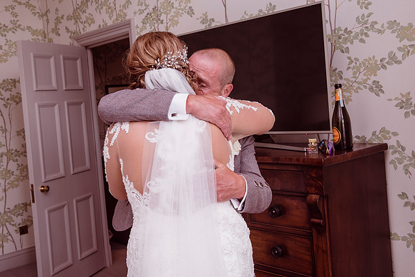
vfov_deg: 31.3
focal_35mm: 43
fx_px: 493
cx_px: 208
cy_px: 108
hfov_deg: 45.7
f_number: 5.6
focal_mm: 35
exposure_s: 1/60
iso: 320
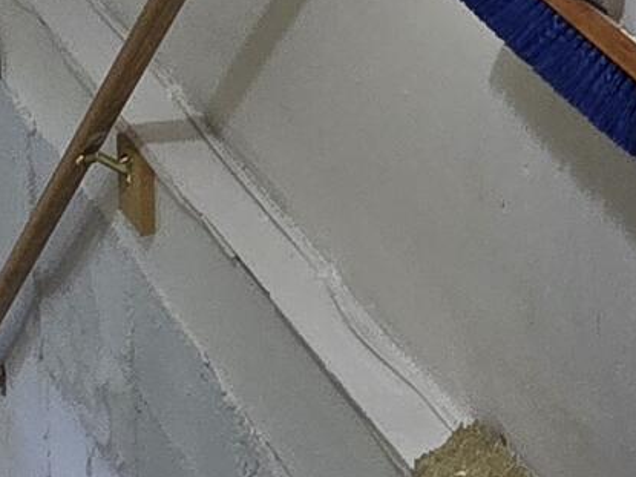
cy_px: -689
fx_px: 1727
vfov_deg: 12.3
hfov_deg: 20.4
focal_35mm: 94
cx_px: 595
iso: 250
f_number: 2.2
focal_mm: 2.2
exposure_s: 1/60
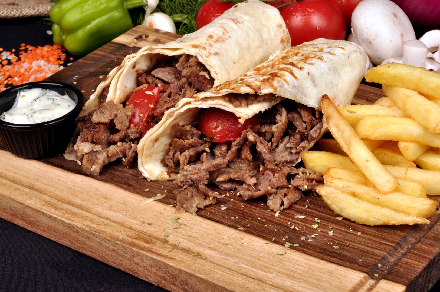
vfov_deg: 18.1
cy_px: 146
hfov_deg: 27.0
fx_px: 916
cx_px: 220
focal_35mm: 75
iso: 200
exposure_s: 1/125
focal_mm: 50
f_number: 18
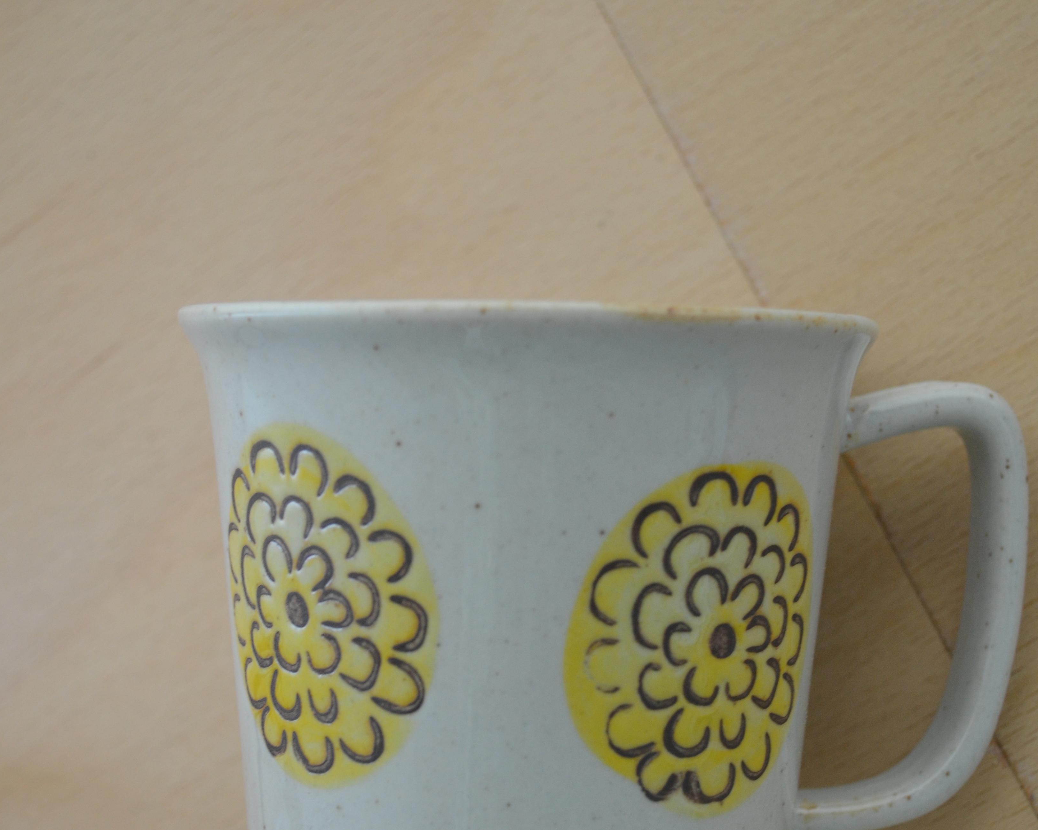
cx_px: 519
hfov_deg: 29.6
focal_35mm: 64
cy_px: 532
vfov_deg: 23.8
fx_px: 1966
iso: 560
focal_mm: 30
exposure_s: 1/60
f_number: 4.5
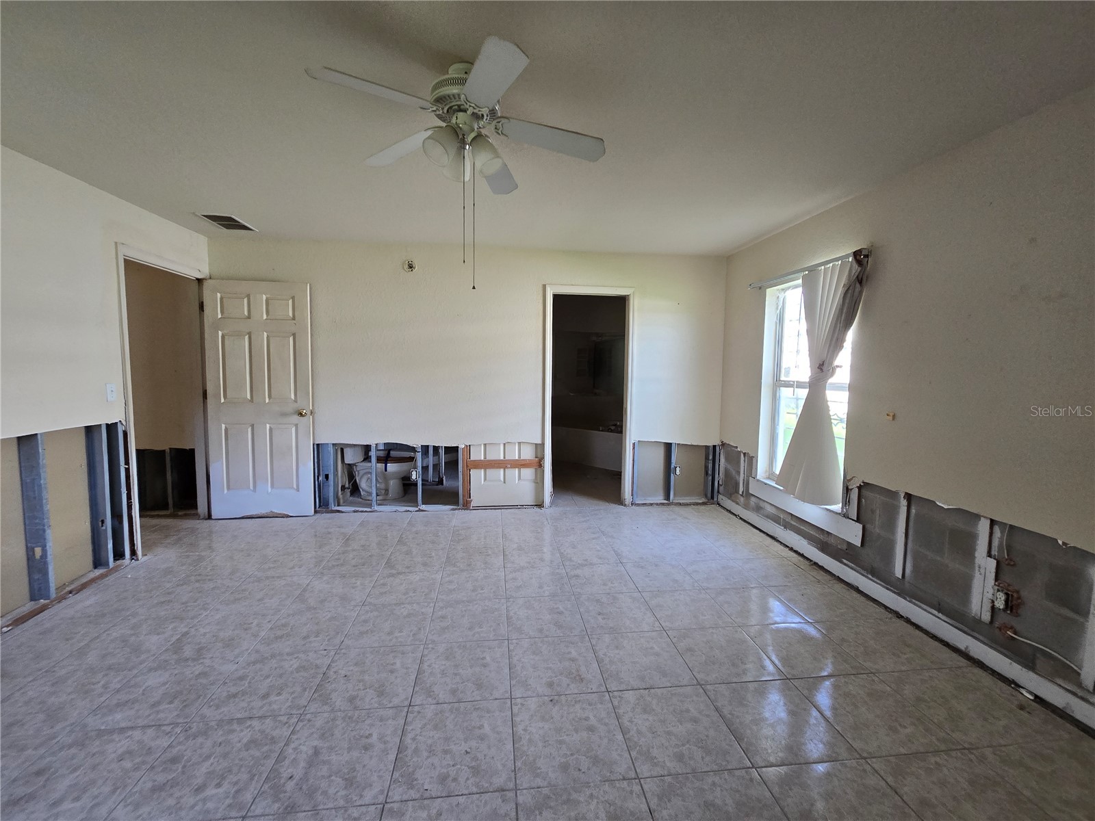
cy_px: 410
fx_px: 411
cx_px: 548
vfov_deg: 89.9
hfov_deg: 106.2
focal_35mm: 13
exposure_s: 1/60
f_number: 2.2
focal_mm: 2.2
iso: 160
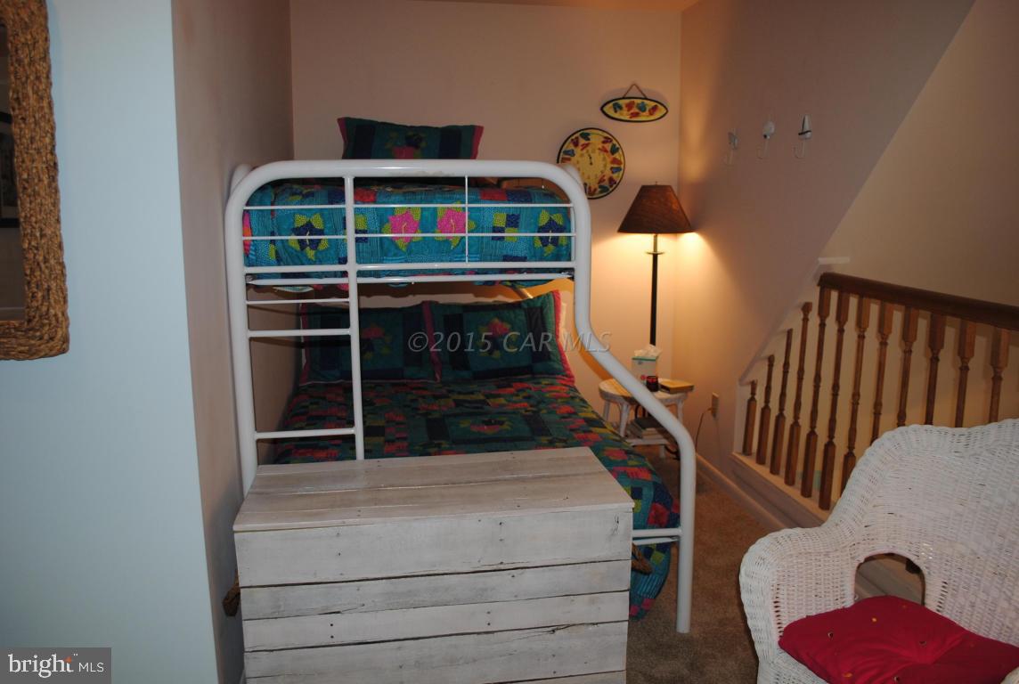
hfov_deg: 67.3
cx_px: 510
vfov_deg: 48.1
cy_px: 342
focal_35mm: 27
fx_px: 766
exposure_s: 1/60
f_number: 3.5
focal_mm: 18
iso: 200
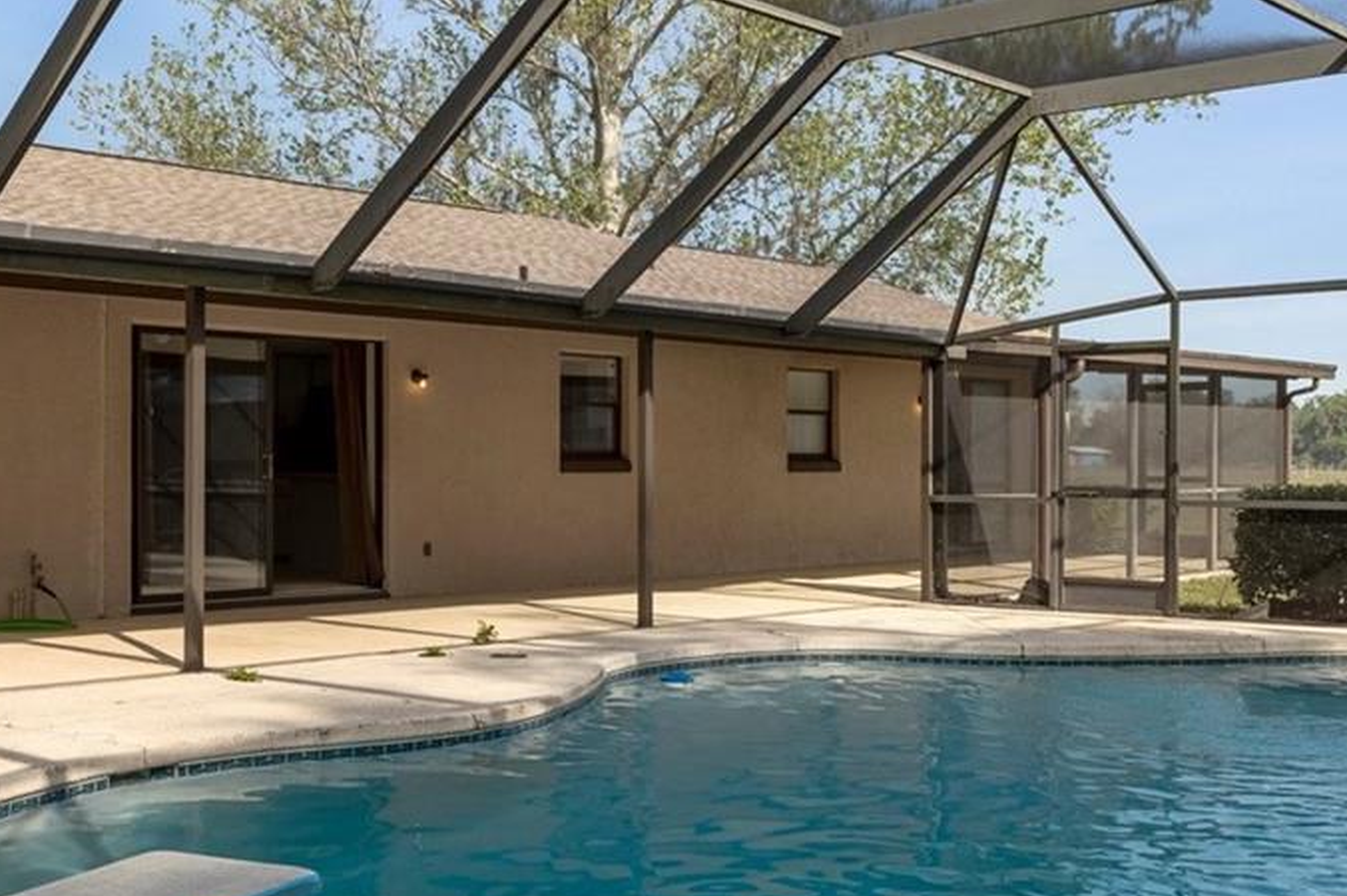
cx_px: 486
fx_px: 1727
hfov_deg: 42.2
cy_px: 454
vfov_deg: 29.1
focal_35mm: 46
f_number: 8
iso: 320
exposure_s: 1/500
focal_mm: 13
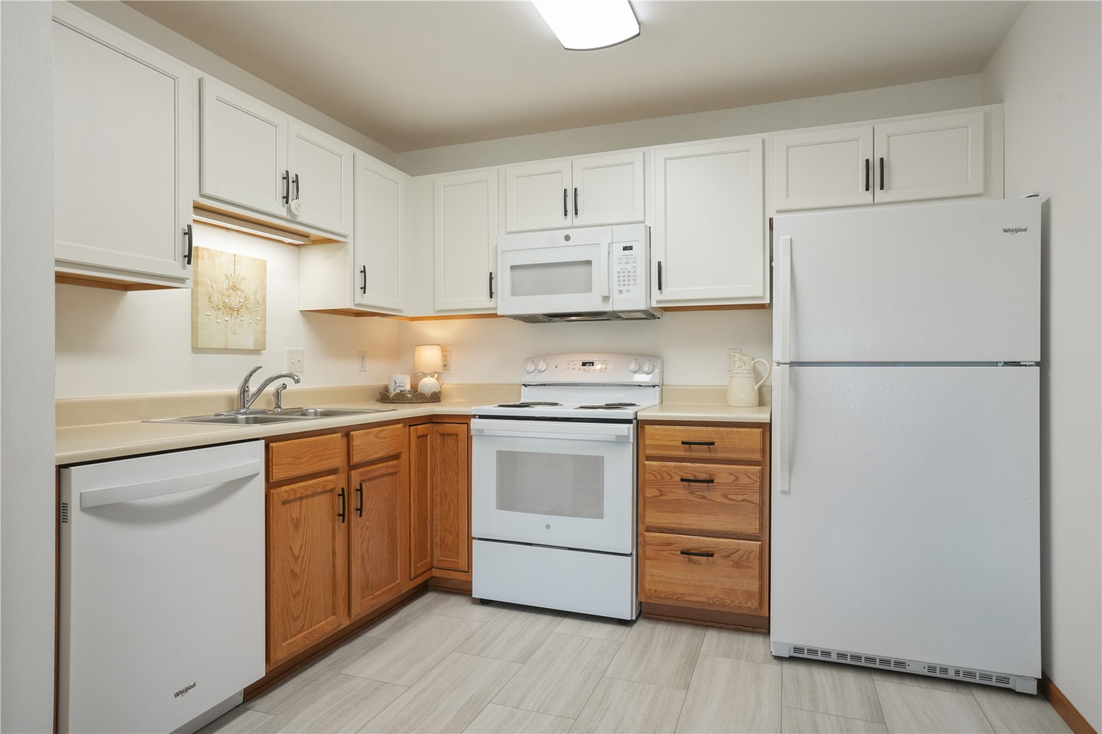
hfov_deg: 84.0
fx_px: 612
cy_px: 367
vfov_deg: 61.9
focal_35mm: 20
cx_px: 551
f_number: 9
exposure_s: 1/60
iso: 640
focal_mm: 20
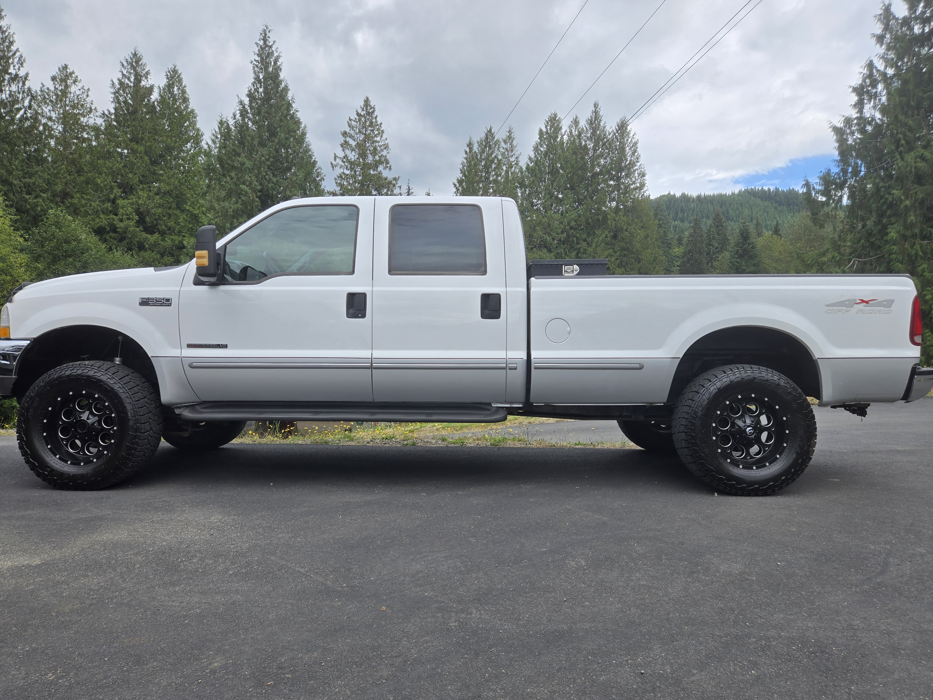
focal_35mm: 24
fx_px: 647
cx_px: 454
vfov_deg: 56.8
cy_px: 344
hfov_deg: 71.6
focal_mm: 5.4
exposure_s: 1/1318
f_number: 1.8
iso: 25
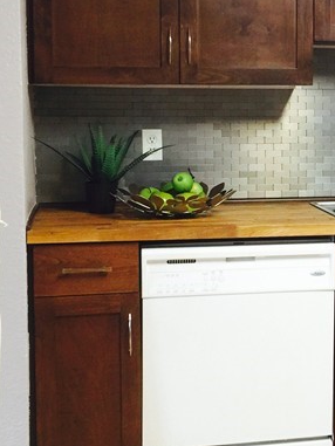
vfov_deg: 25.0
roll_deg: -0.7
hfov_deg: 18.2
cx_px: 372
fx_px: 1006
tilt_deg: -4.1
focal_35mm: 78
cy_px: 183
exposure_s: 1/15
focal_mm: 4.15
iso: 50
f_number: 2.2
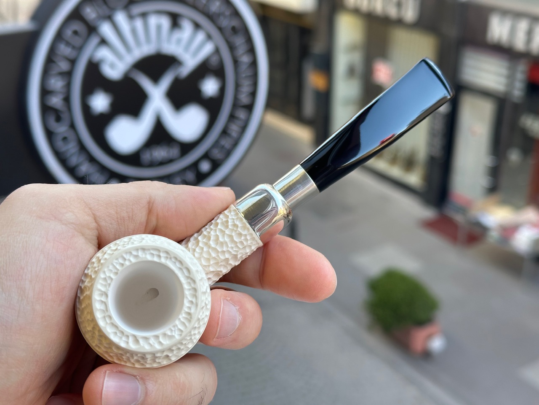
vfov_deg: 30.3
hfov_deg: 39.7
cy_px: 202
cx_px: 270
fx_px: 747
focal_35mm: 48
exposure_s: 1/209
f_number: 1.78
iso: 64
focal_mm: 6.86
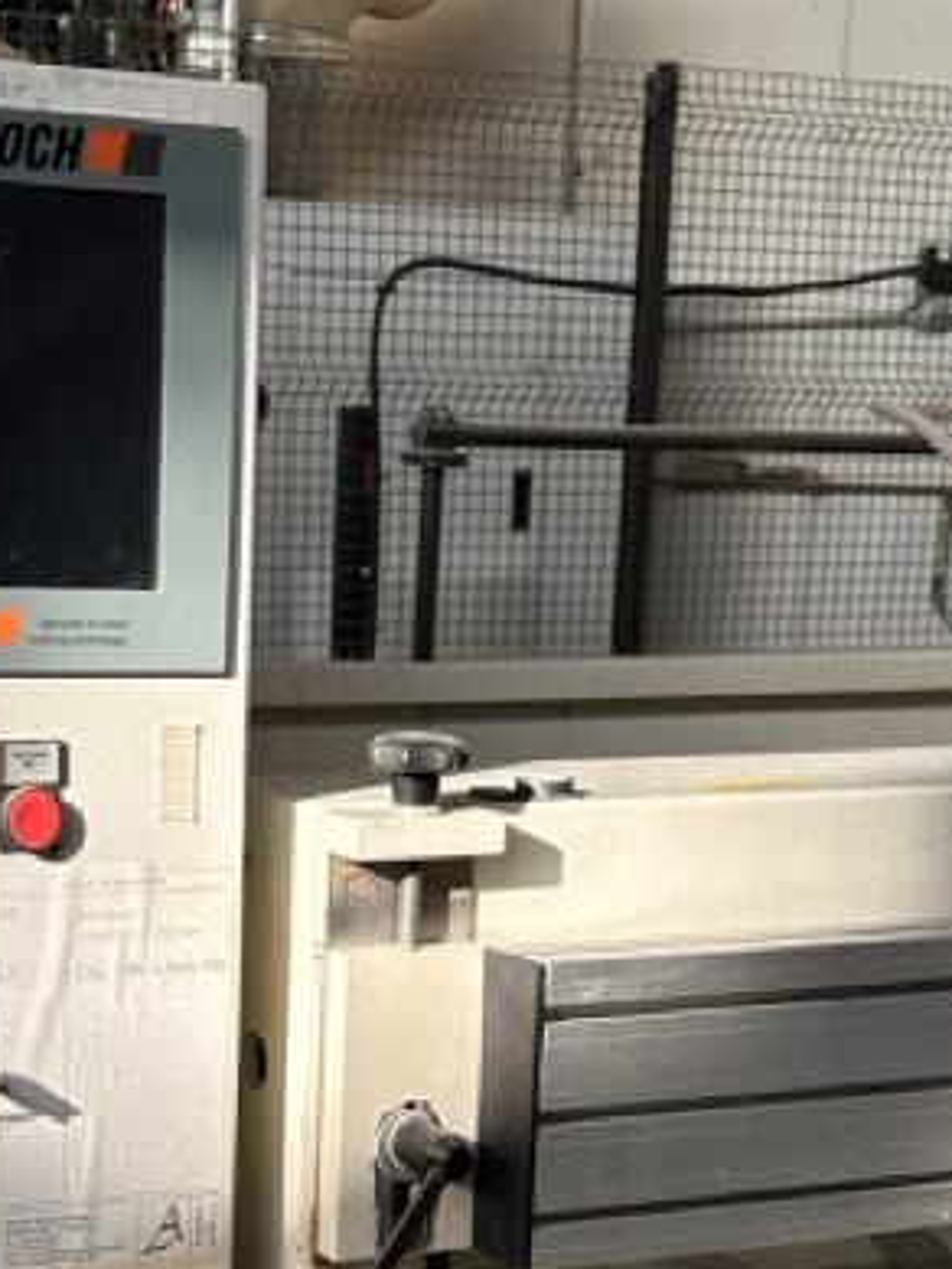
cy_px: 1403
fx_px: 2895
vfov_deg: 23.2
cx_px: 271
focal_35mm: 79
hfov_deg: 18.6
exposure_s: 1/401
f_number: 1.8
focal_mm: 6.9
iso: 80
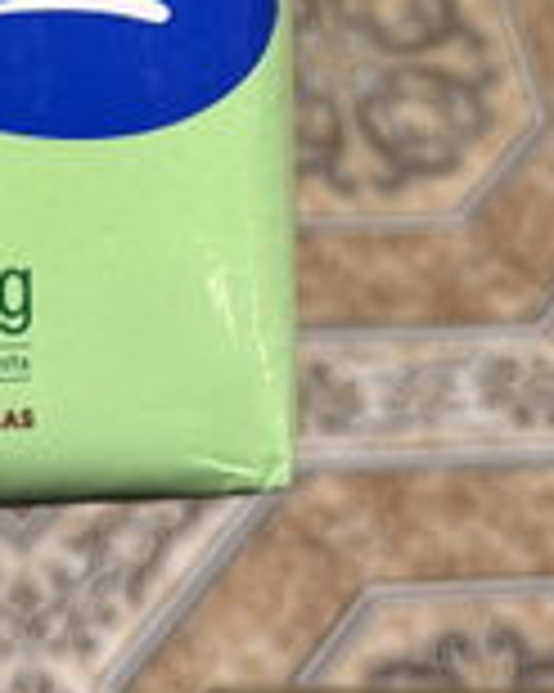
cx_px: -77
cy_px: -106
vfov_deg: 22.0
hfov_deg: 18.1
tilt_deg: -48.2
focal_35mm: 81
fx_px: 1662
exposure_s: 1/100
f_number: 1.78
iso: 125
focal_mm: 6.76
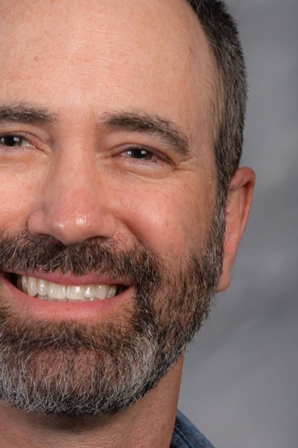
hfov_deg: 3.5
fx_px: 4894
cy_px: 261
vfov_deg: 5.2
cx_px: 69
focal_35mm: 394
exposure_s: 1/200
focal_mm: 180
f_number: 13
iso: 100
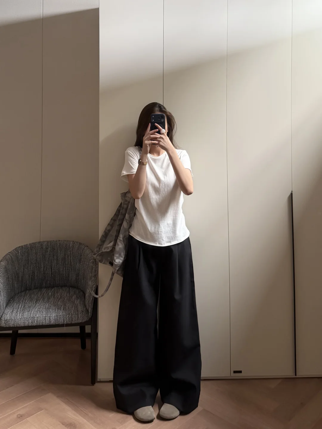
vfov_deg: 71.6
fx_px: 298
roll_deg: -0.7
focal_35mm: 24
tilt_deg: -2.1
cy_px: 214
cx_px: 161
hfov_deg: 56.8
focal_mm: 6.76
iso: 200
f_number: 1.78
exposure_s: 1/111
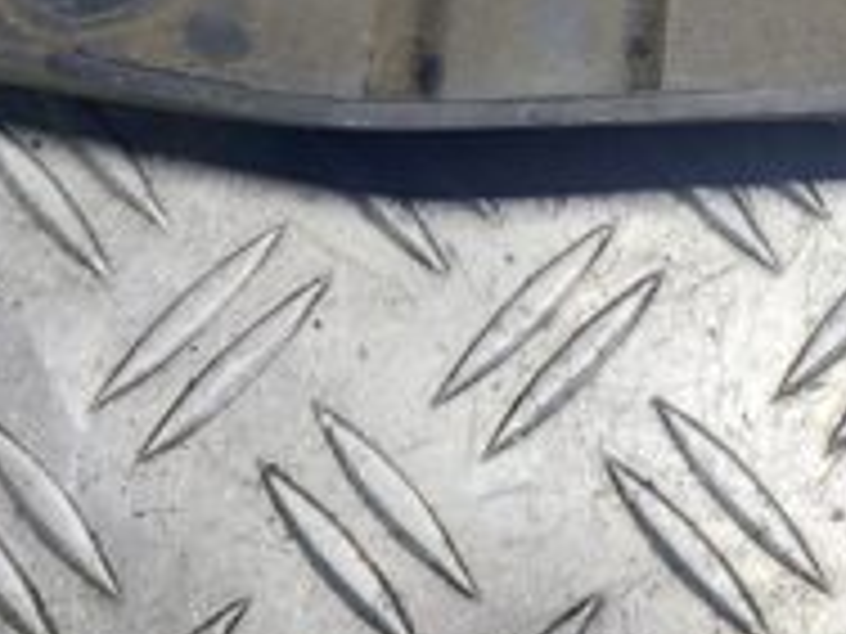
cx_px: 855
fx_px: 1955
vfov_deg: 17.1
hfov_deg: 23.4
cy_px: -229
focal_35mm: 80
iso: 100
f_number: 1.8
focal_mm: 5.23
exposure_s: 1/50
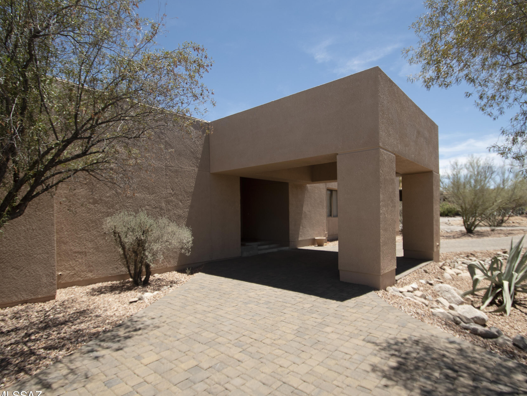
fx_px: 259
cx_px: 268
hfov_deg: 91.0
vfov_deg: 74.7
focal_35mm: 17
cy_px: 204
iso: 100
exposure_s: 1/800
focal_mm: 10
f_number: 5.6
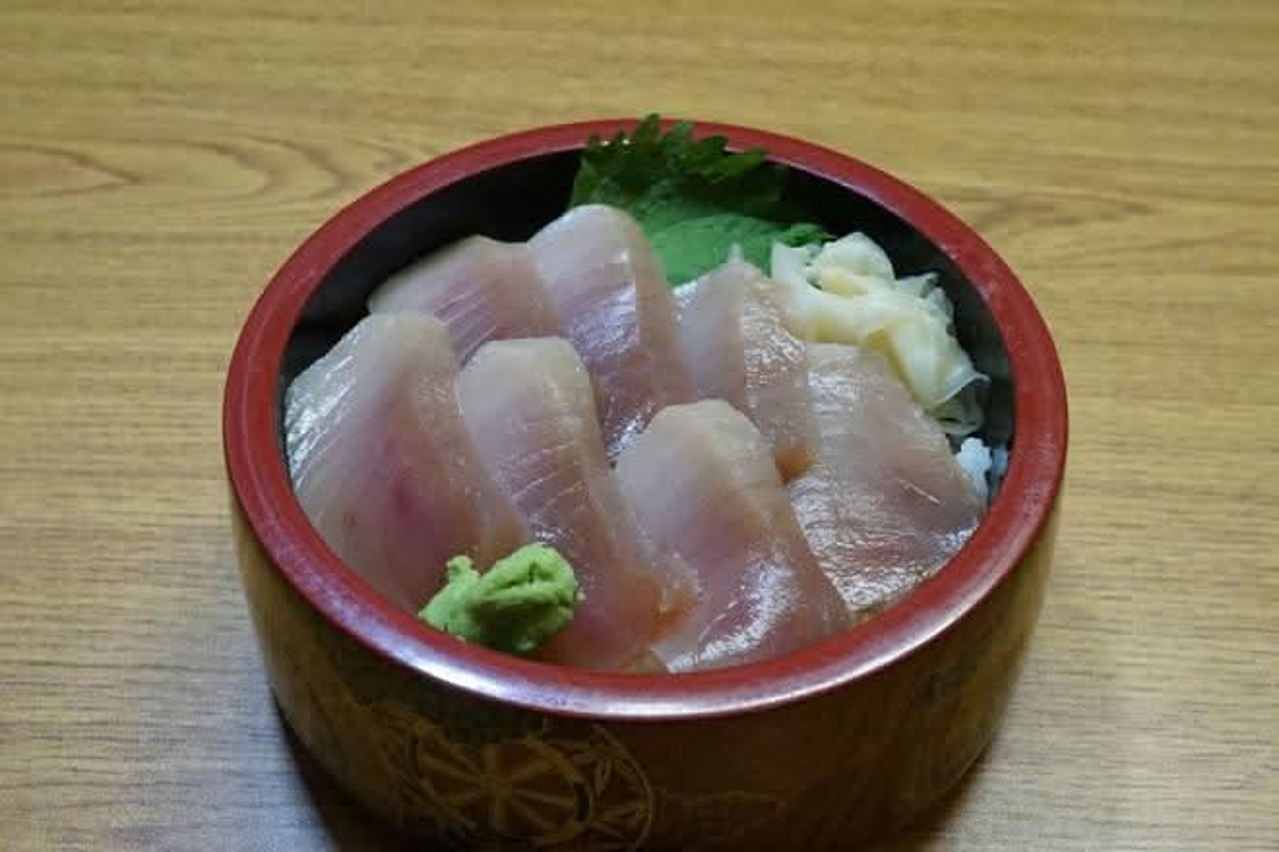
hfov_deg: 46.4
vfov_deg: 31.9
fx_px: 1492
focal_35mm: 42
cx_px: 640
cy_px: 426
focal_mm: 28
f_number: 8
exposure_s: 1/60
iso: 6400
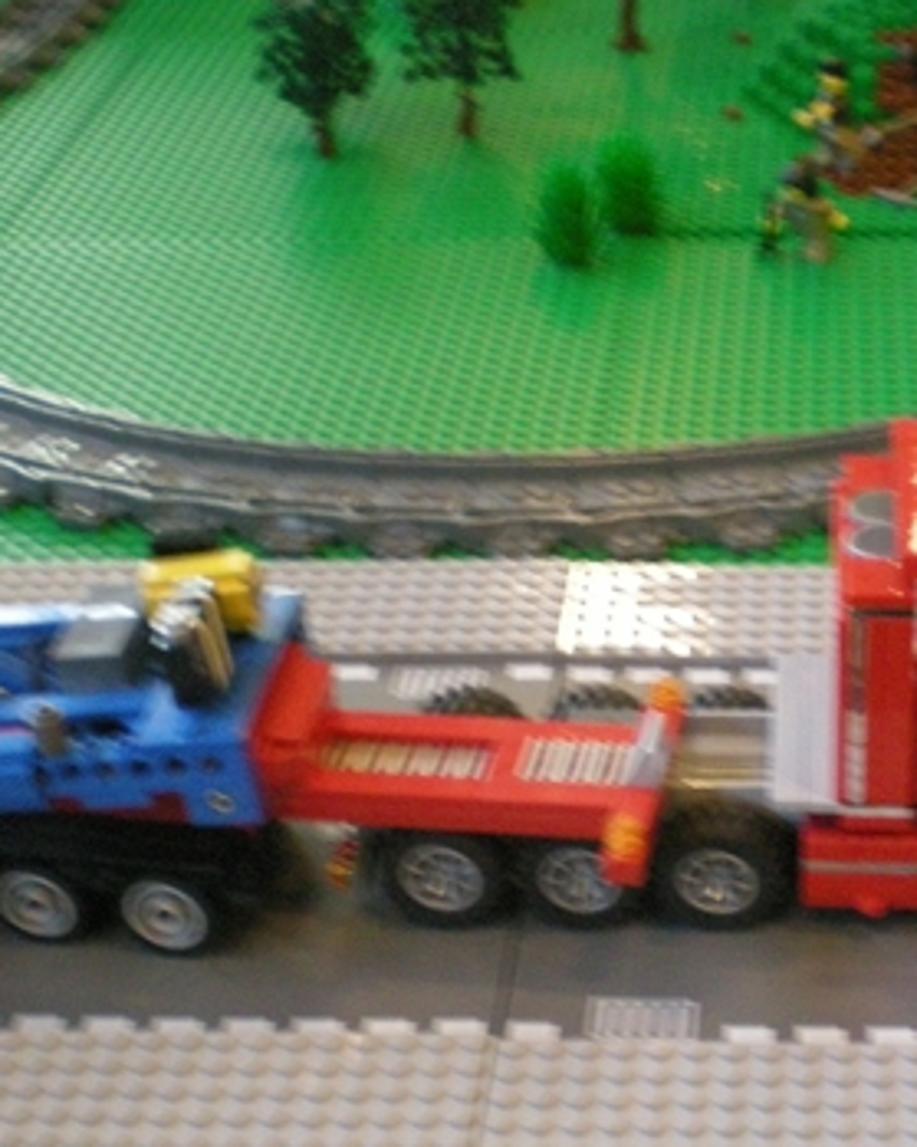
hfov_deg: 22.1
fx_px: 2308
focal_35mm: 68
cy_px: 756
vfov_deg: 27.8
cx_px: 766
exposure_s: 1/22.6
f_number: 3.1
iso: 400
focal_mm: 6.3
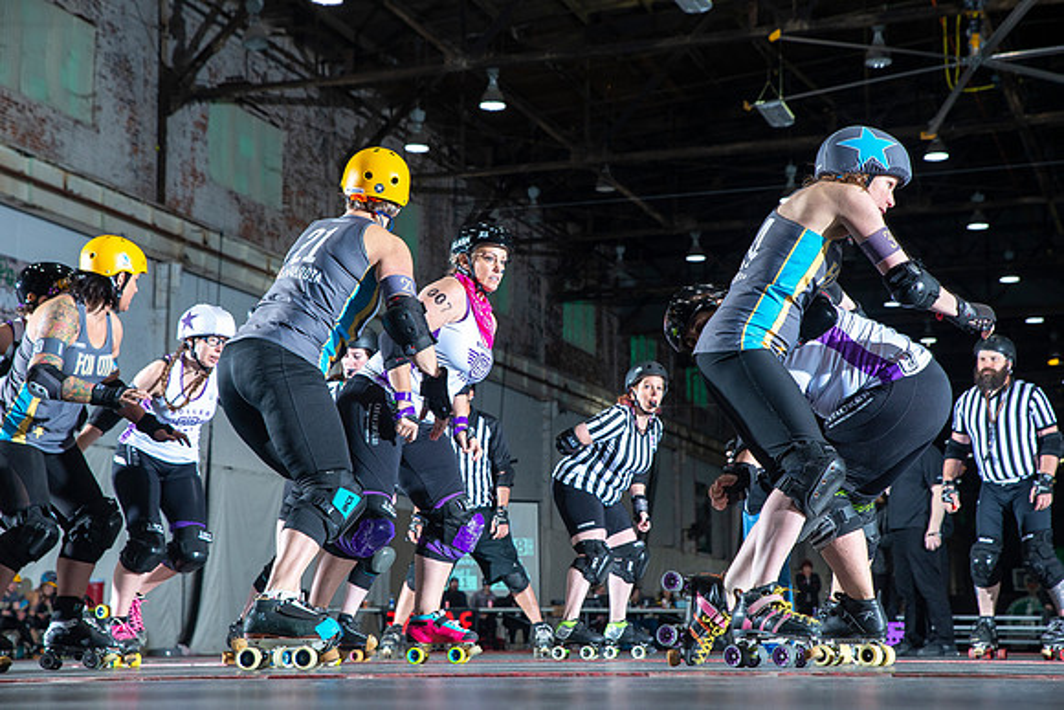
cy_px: 355
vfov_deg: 19.5
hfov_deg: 28.8
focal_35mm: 70
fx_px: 2069
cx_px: 532
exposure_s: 1/160
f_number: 7.1
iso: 800
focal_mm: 70
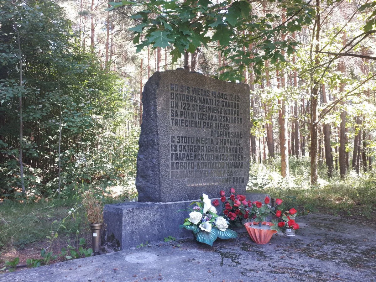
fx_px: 293
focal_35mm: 27
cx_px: 188
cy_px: 141
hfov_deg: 65.3
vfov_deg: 51.4
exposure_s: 1/33
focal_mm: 3.6
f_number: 1.9
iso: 40
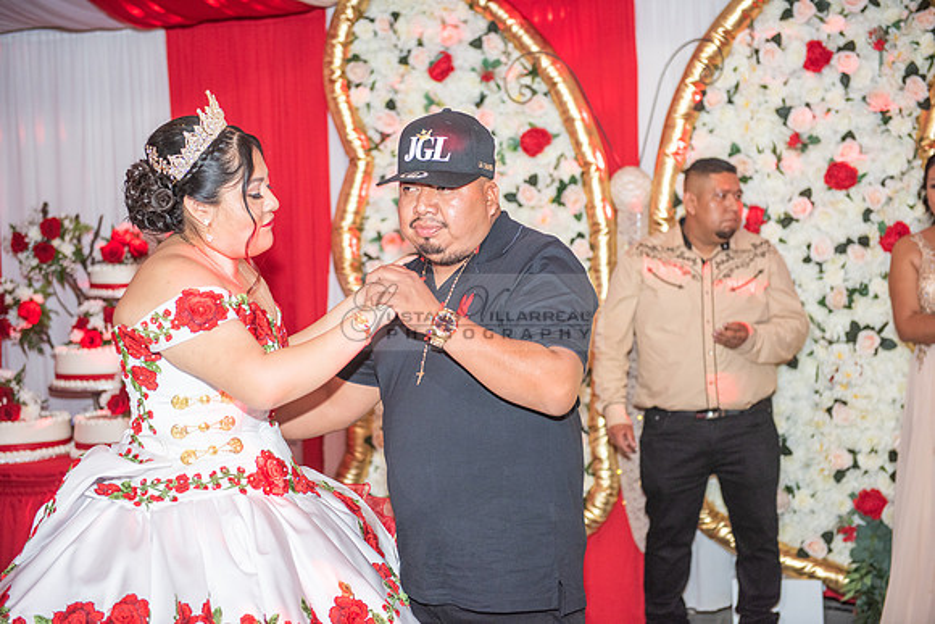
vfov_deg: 21.9
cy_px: 312
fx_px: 1611
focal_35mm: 62
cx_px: 468
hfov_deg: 32.4
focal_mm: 62
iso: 800
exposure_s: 1/160
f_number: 3.2
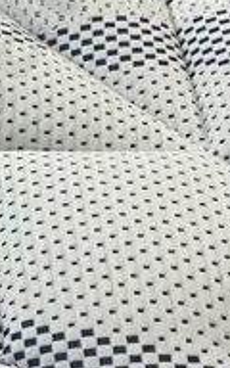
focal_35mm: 136
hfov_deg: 9.5
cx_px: -48
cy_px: 115
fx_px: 1364
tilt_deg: -48.0
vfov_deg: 15.3
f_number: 1.78
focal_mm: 6.86
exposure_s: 1/100
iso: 125
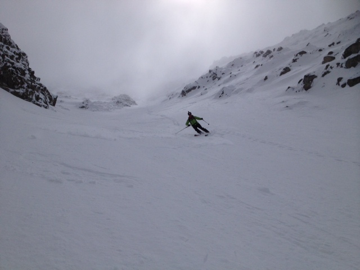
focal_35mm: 35
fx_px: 364
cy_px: 135
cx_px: 180
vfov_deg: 40.7
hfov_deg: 52.6
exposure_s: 1/27778
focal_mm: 4.28
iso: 50
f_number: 2.4
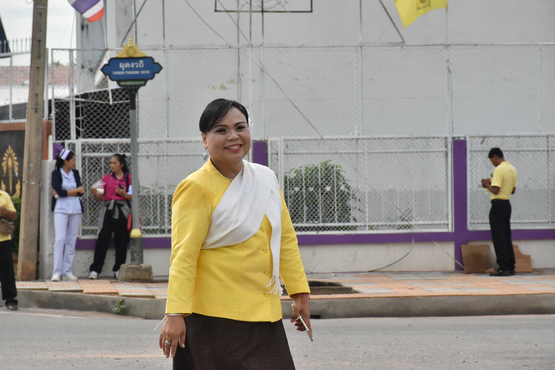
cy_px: 185
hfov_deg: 14.4
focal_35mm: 142
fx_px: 2197
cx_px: 278
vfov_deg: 9.6
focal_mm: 95
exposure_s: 1/1250
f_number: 10
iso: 800
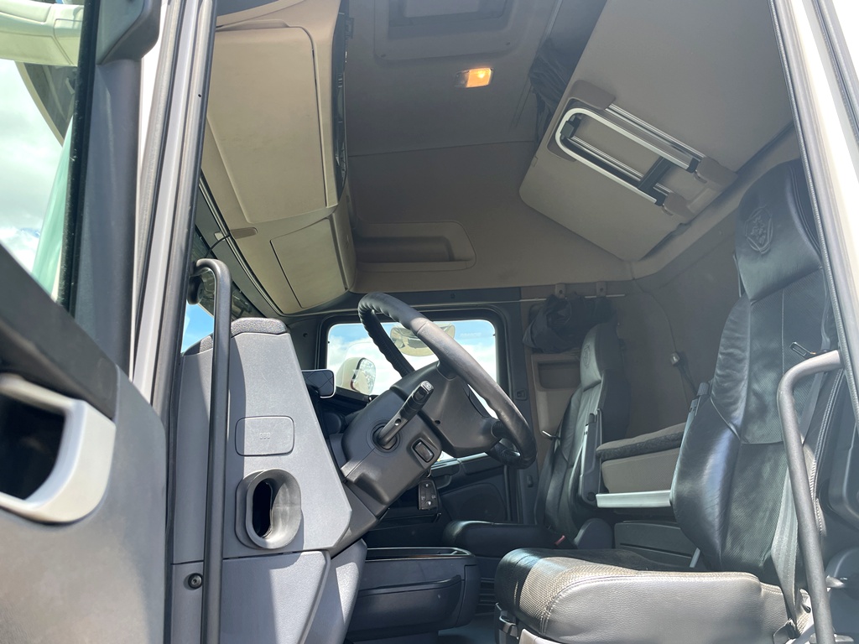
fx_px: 645
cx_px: 430
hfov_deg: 67.3
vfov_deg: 53.1
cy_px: 322
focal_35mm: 26
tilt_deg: +15.9
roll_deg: +4.3
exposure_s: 1/418
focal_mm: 4.2
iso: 32
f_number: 1.6
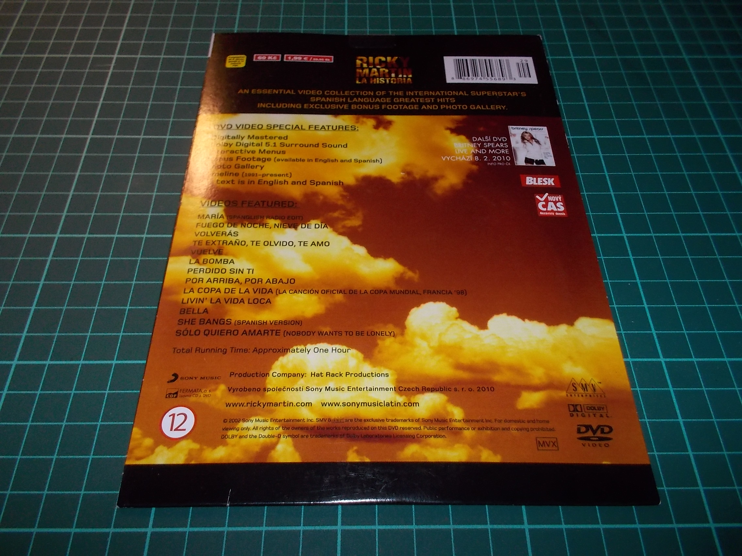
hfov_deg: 61.7
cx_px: 371
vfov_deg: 48.2
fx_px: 622
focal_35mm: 29
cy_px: 278
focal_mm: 4.1
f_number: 3.3
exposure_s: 1/30
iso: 200
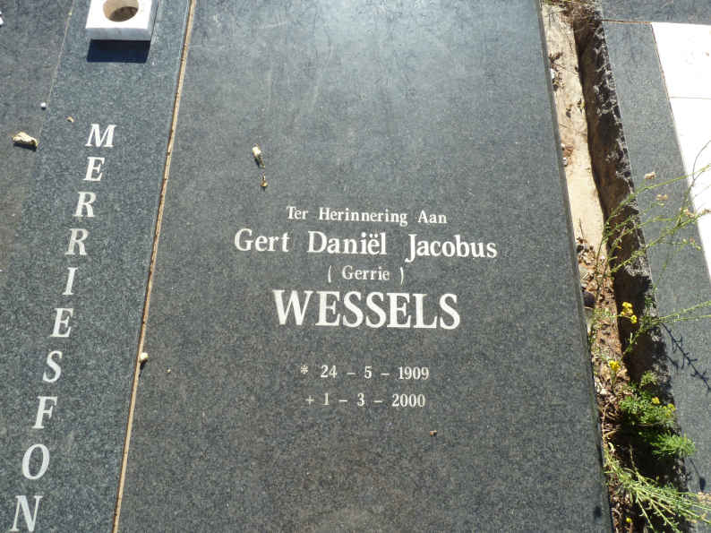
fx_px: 513
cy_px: 266
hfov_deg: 69.4
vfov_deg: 54.9
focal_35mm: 25
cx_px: 356
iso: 80
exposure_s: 1/100
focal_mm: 4.1
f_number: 6.3
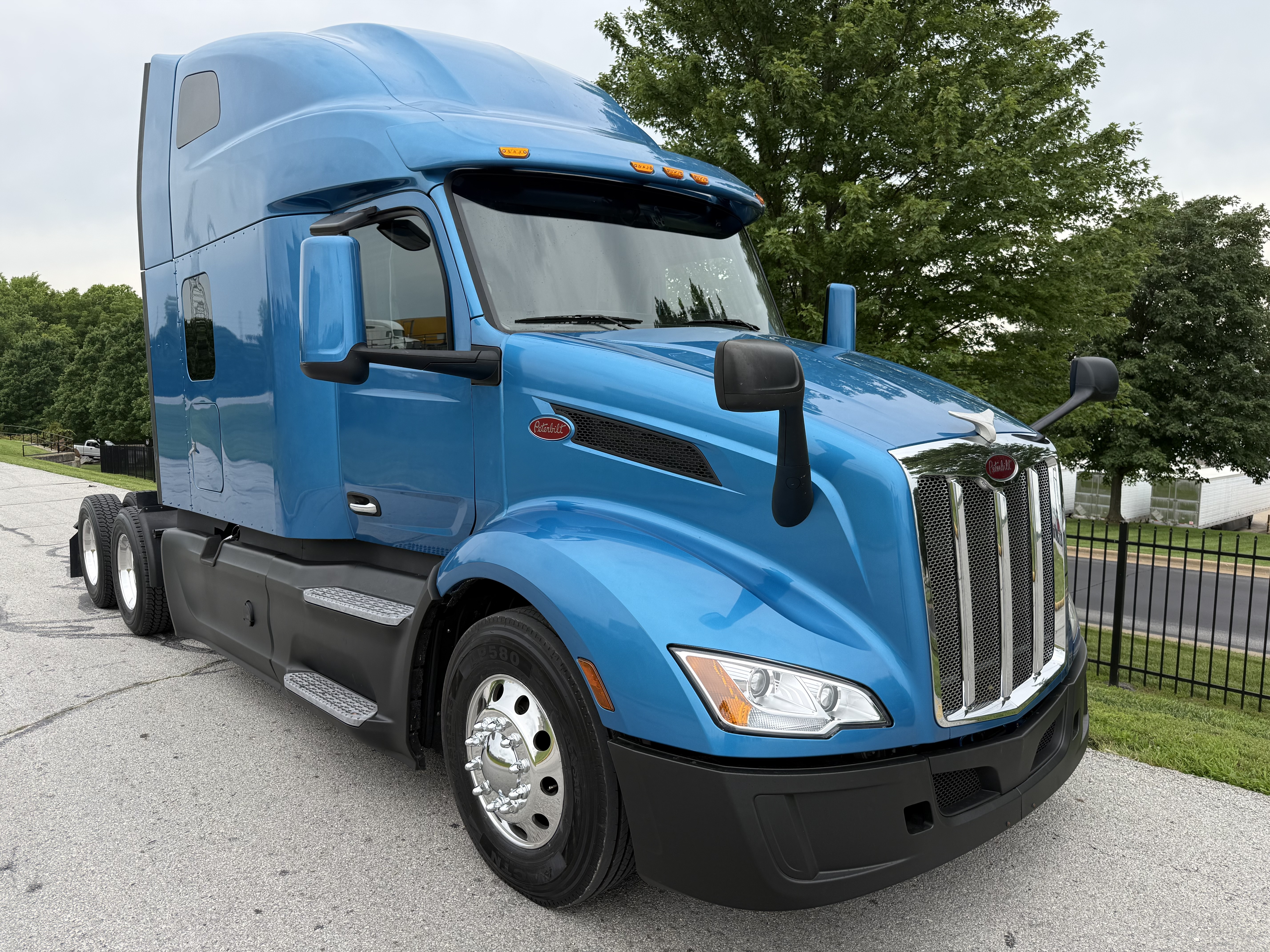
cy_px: 476
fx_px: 881
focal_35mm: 24
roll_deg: -0.6
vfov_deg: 56.8
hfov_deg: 71.6
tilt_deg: -5.8
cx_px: 635
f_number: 1.78
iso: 80
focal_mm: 6.76
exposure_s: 1/992
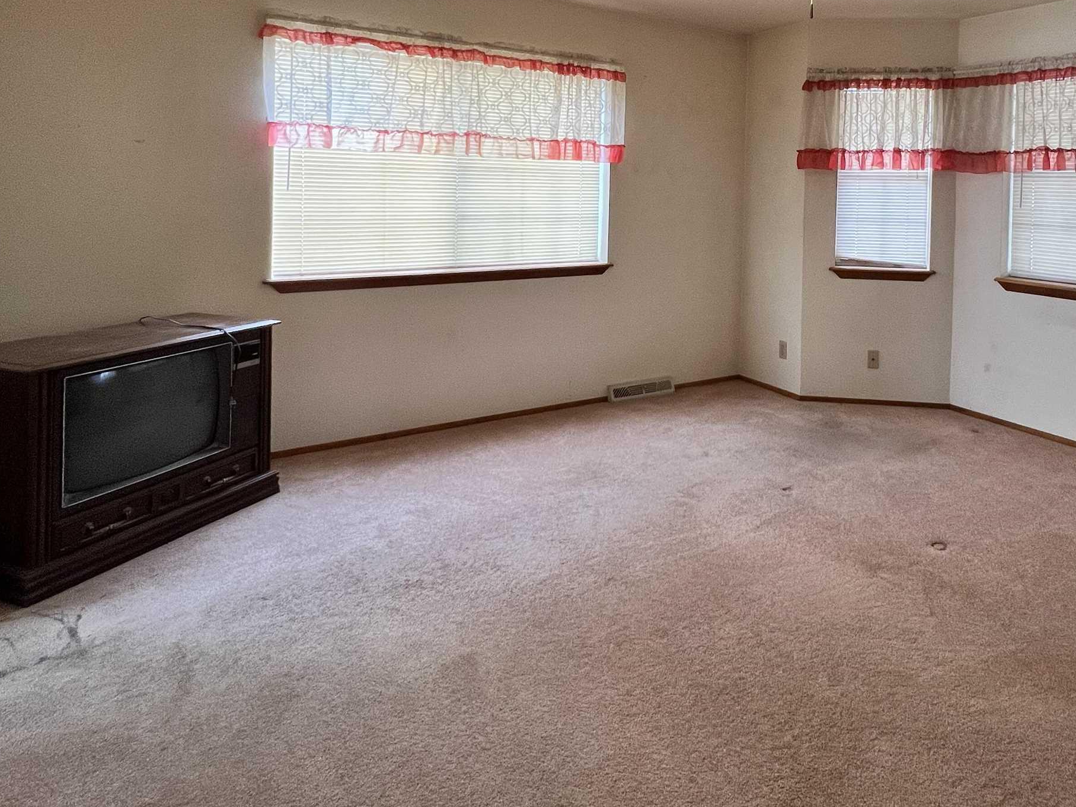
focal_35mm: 22
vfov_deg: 57.9
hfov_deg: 73.9
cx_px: 721
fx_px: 684
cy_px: 200
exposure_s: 1/120
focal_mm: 1.57
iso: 160
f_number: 1.8
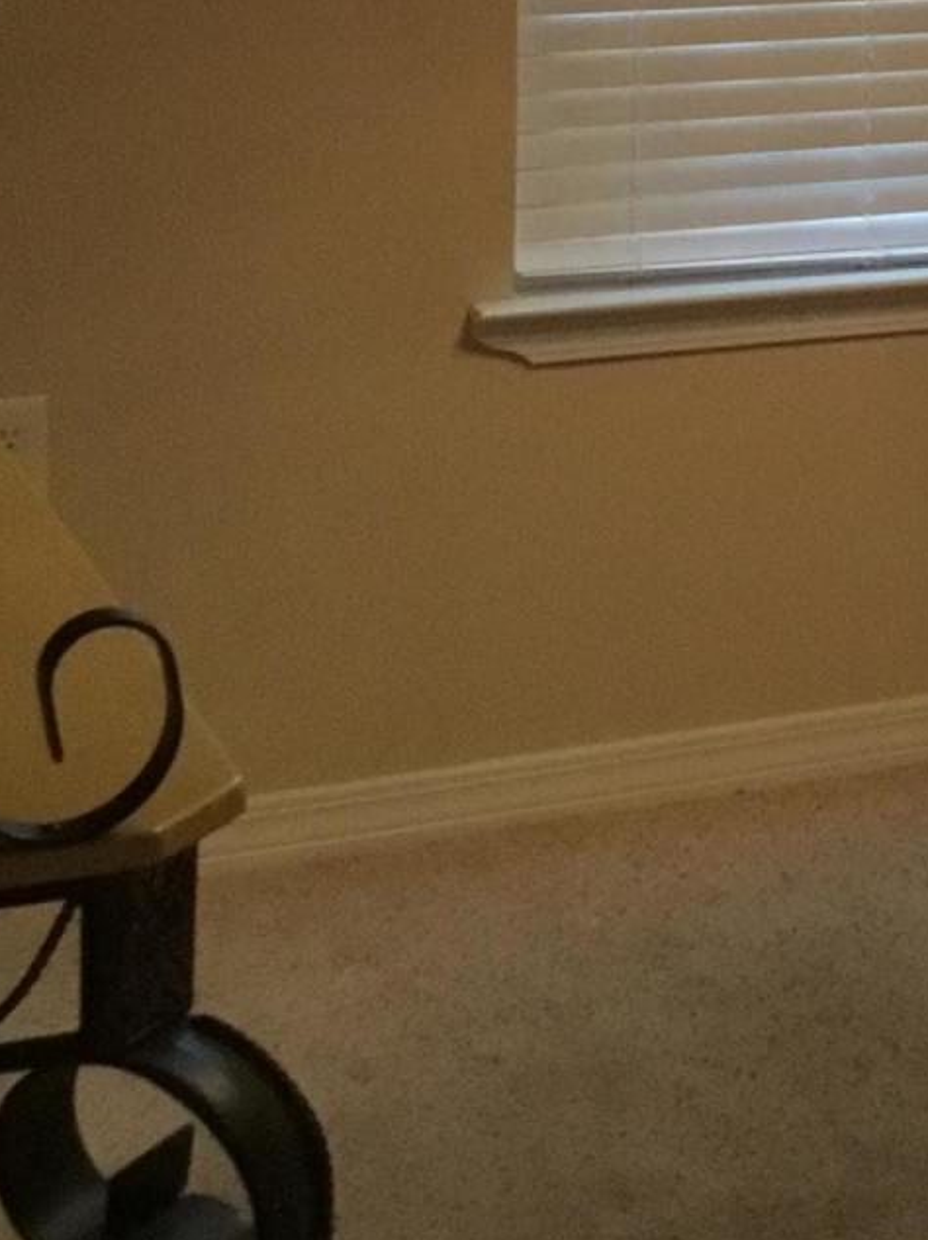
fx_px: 3507
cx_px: 1218
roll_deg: -0.5
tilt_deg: -4.6
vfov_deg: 19.2
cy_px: -147
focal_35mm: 98
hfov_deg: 14.4
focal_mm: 3.3
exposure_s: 1/25
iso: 200
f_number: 2.4
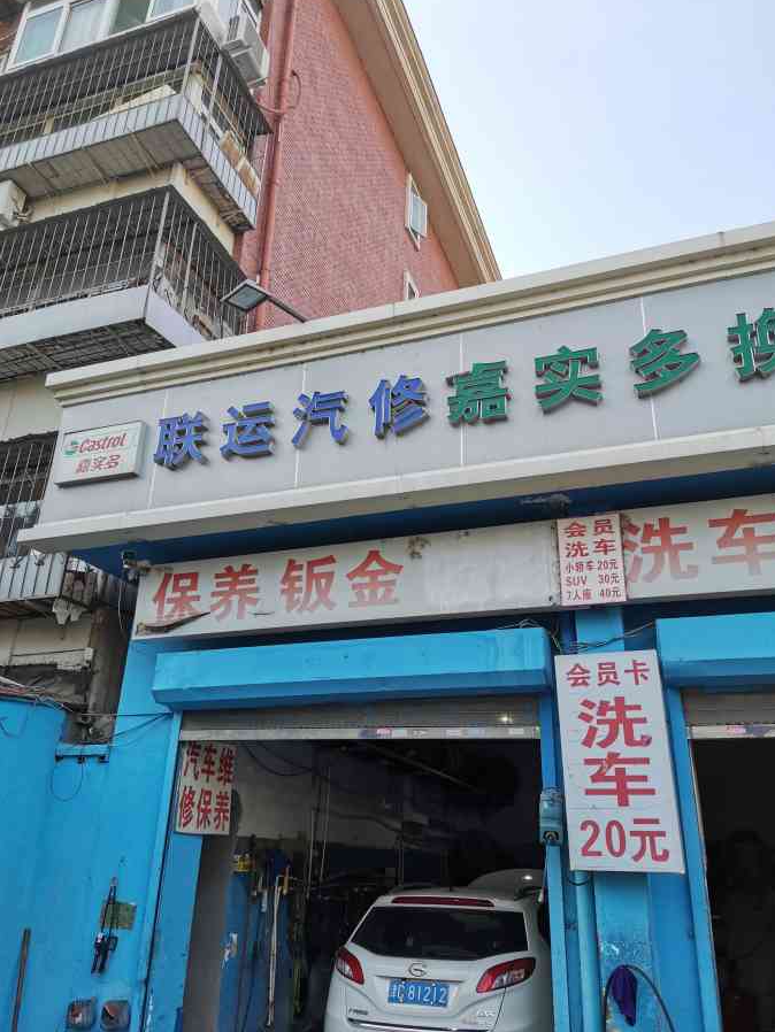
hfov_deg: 51.4
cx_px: 401
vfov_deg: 65.3
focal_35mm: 27
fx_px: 806
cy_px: 521
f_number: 1.8
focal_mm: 4.75
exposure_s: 1/238
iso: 50
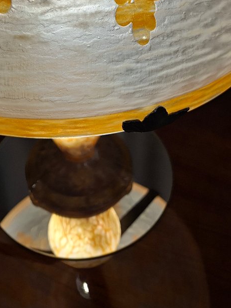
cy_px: 25
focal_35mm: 45
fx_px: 400
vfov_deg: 38.8
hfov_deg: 32.1
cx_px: 87
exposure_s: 1/100
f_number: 1.8
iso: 32
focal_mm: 5.54
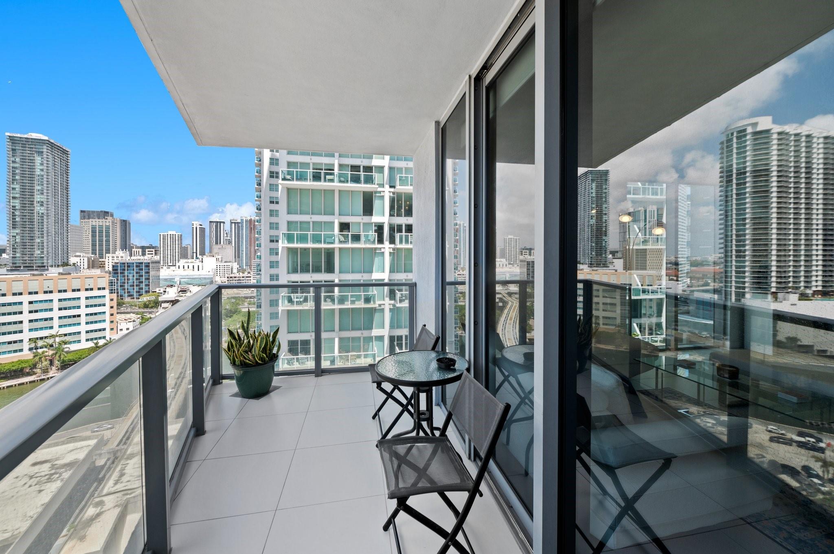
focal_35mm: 14
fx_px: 324
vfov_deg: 81.1
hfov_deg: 104.3
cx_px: 417
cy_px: 277
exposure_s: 1/100
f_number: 8
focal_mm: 14
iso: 200
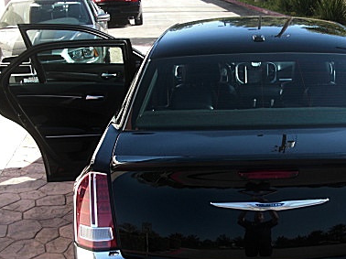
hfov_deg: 31.0
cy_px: 152
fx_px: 609
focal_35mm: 61
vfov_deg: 24.0
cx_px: 269
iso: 50
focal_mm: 6.3
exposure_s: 1/200
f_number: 2.8
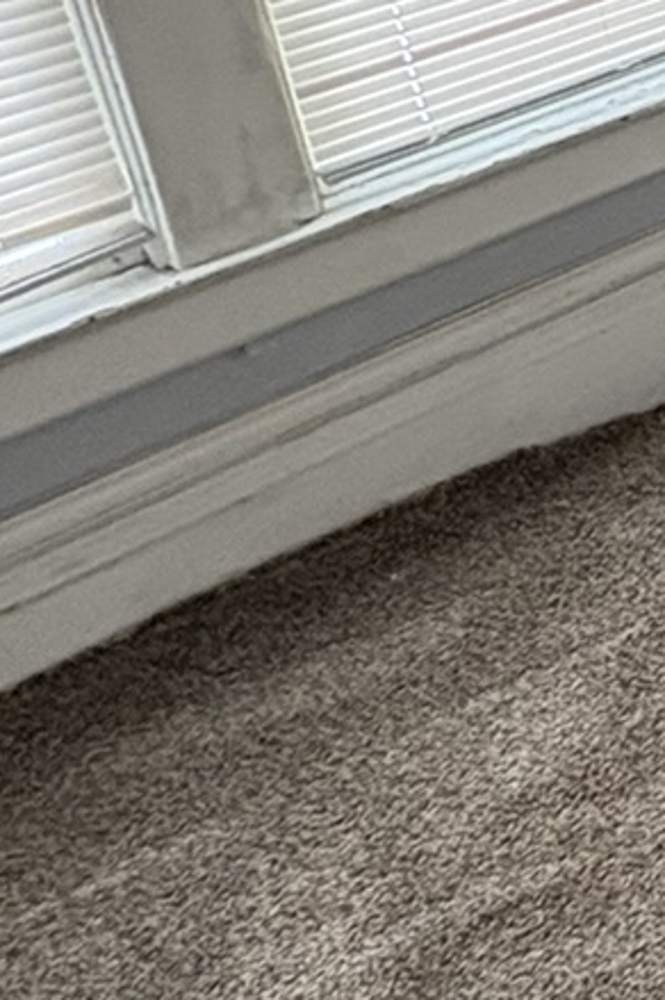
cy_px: -171
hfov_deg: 13.0
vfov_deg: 26.6
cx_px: 1738
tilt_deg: -16.6
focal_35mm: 68
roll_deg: +3.2
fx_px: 1887
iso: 250
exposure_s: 1/60
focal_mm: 2.22
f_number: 2.2
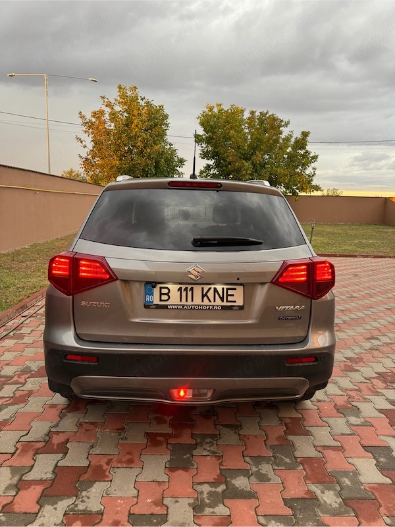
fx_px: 365
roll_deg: -1.1
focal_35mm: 24
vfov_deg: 71.6
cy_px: 264
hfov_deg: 56.8
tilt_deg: -9.2
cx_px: 198
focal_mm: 6.76
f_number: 1.78
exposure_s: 1/110
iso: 200
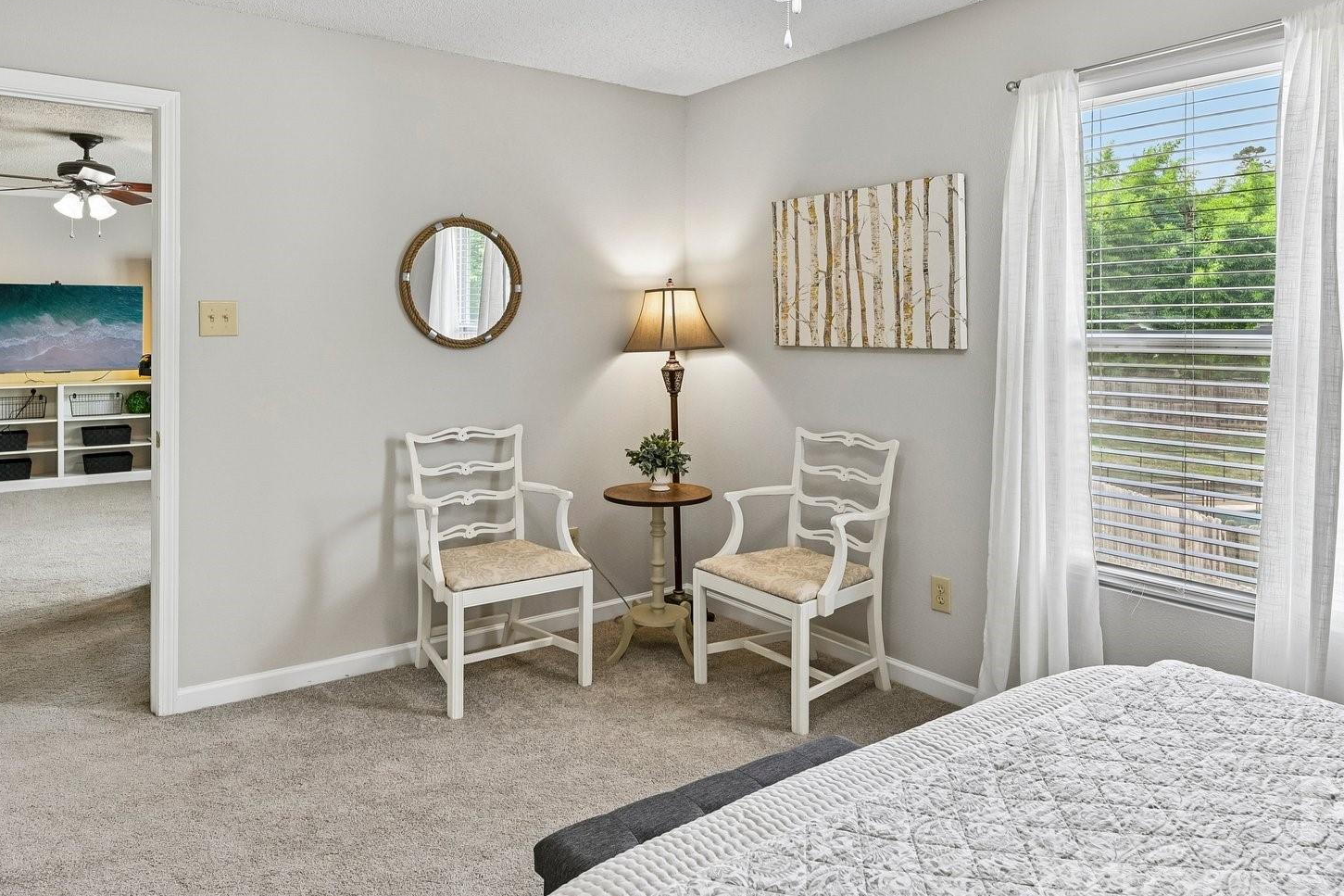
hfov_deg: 72.1
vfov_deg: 51.2
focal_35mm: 25
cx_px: 647
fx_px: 922
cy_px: 327
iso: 125
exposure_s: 1/20
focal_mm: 17.5
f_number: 8
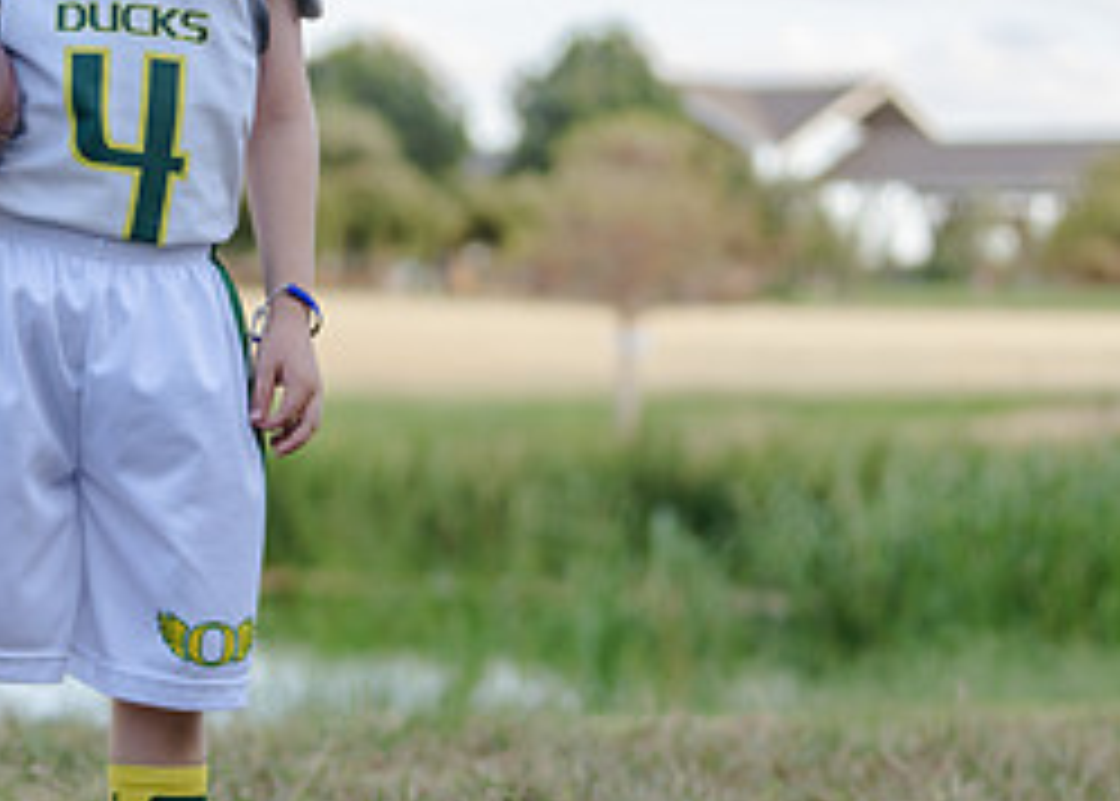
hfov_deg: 11.2
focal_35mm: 178
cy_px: 284
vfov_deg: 8.1
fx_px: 5664
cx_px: 102
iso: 160
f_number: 2.8
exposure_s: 1/320
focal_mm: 70
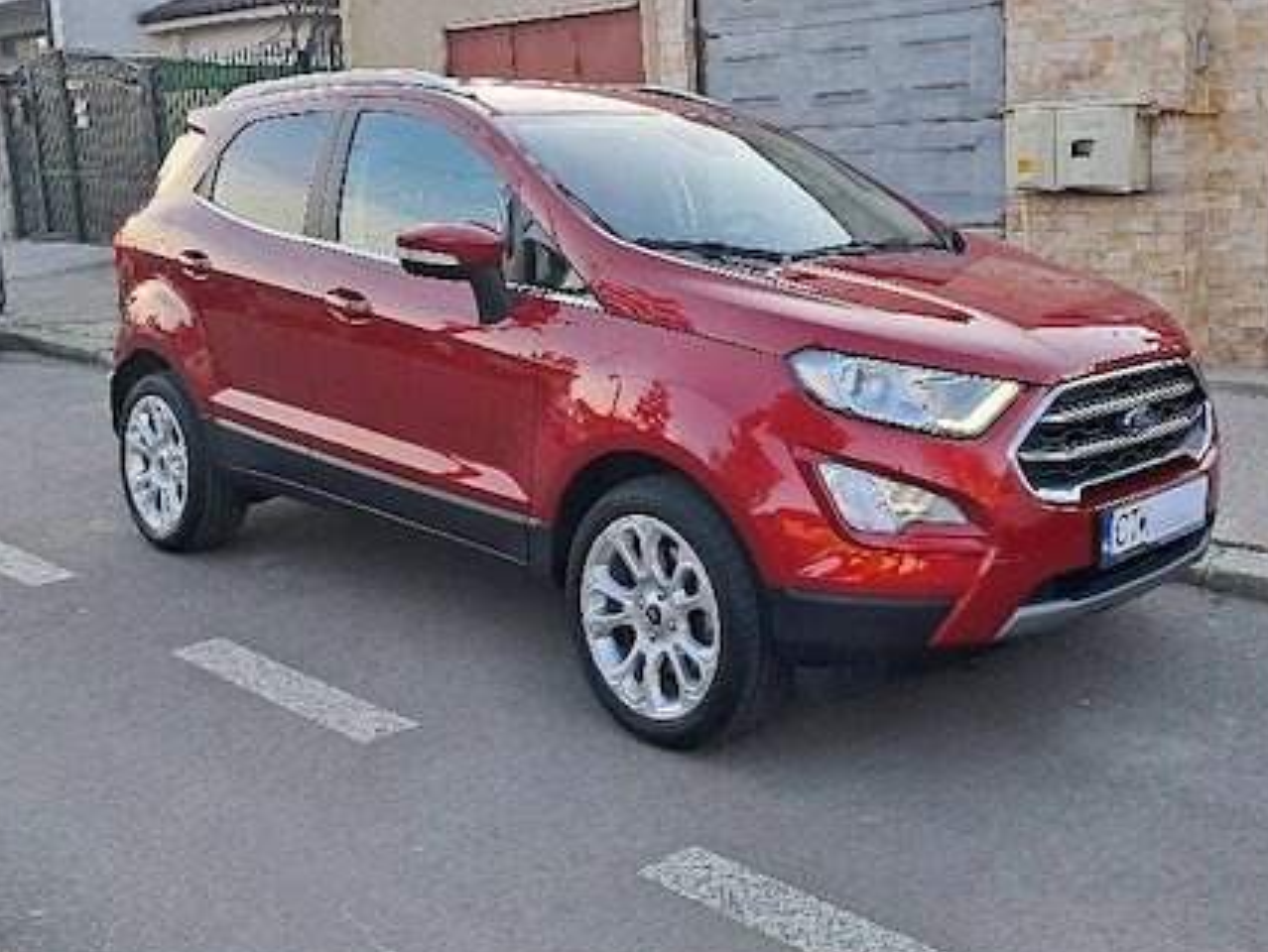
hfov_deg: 48.3
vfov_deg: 37.4
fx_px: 1393
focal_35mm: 38
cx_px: 816
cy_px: 330
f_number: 1.8
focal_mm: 4
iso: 50
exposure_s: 1/120
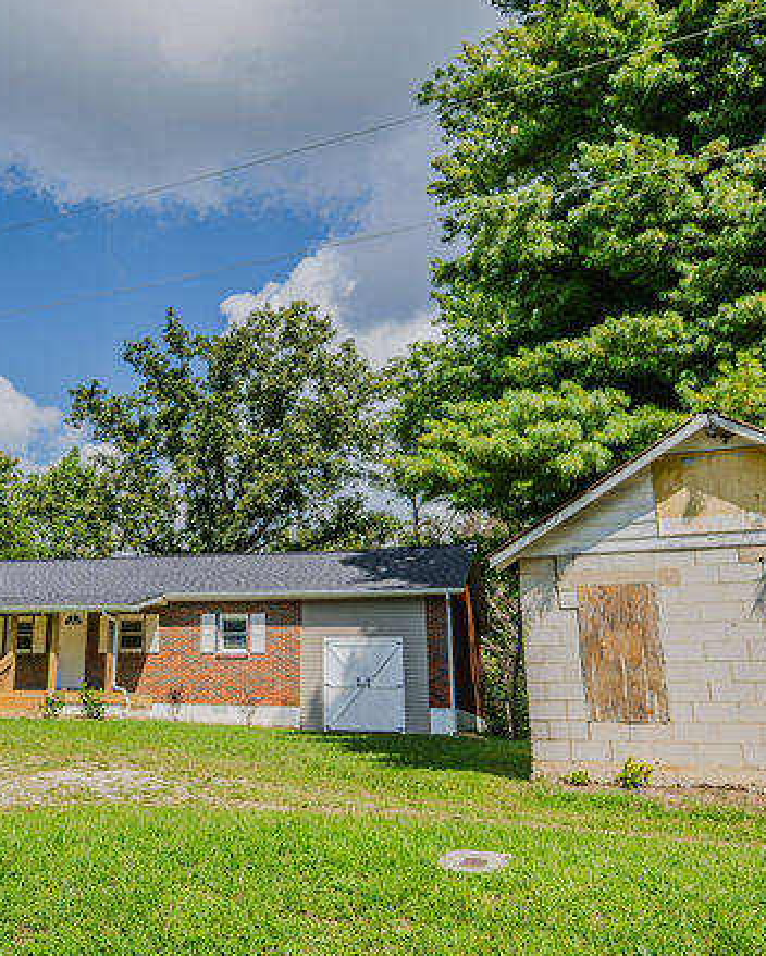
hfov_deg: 40.9
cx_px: 183
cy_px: 421
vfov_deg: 51.4
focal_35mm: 35
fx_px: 990
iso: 400
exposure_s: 1/3200
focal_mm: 16
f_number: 4
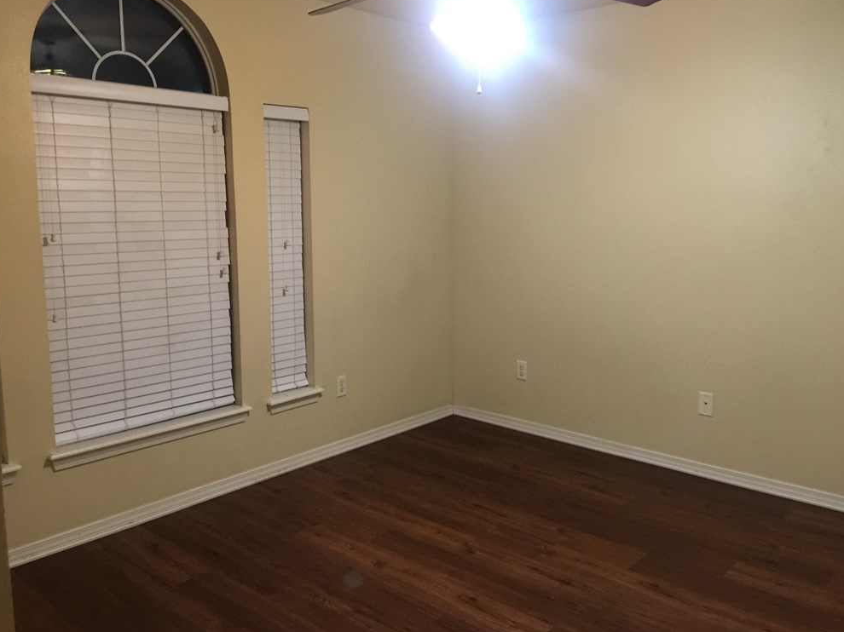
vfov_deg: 46.8
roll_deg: +0.9
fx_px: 731
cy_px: 314
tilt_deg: -9.3
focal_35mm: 30
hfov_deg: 60.0
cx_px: 425
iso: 125
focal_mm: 4.15
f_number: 2.2
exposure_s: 1/15
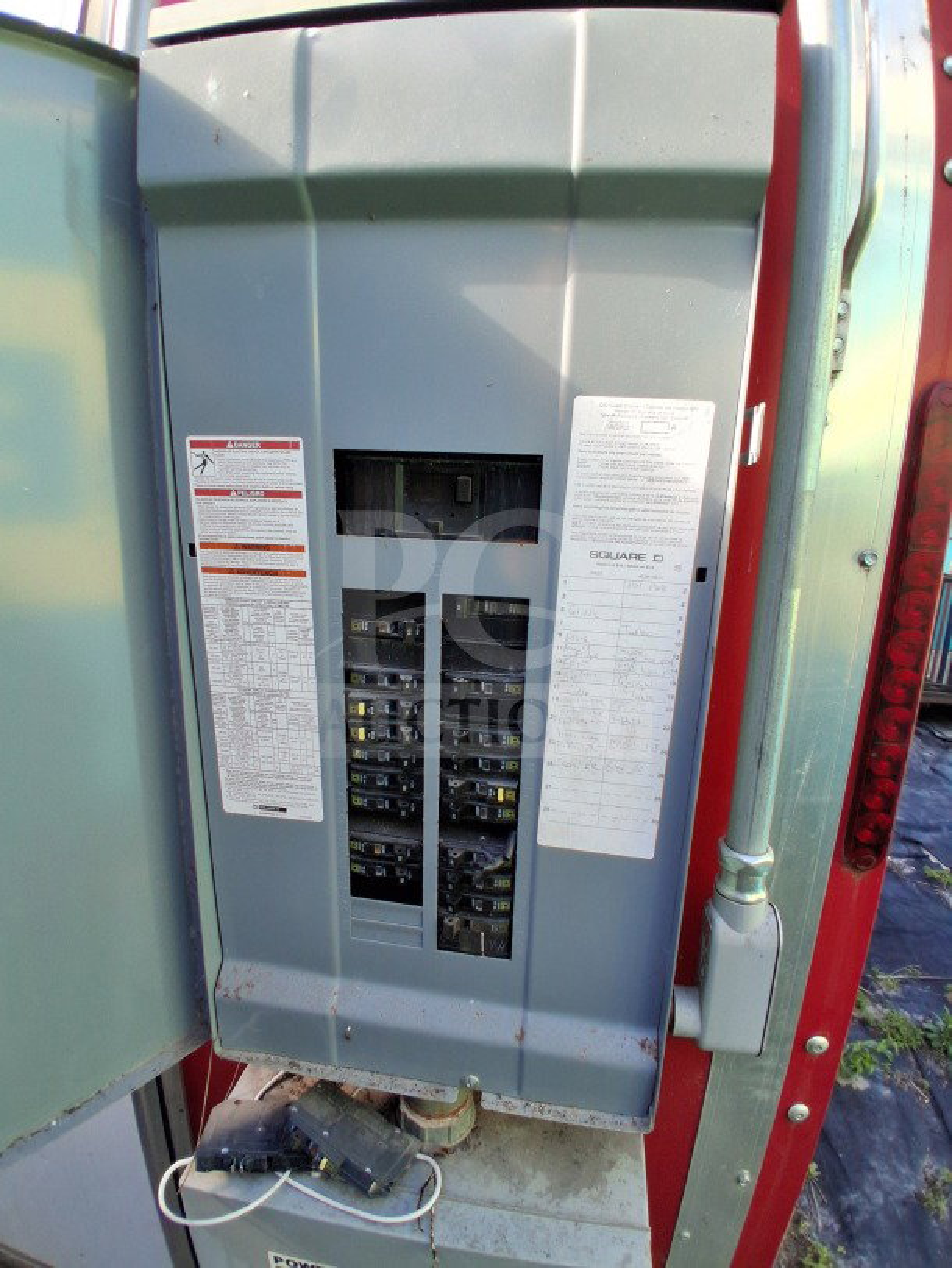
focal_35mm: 17
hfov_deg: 74.7
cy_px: 634
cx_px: 476
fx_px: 623
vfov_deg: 91.0
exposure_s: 1/156
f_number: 2.2
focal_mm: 1.4
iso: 50
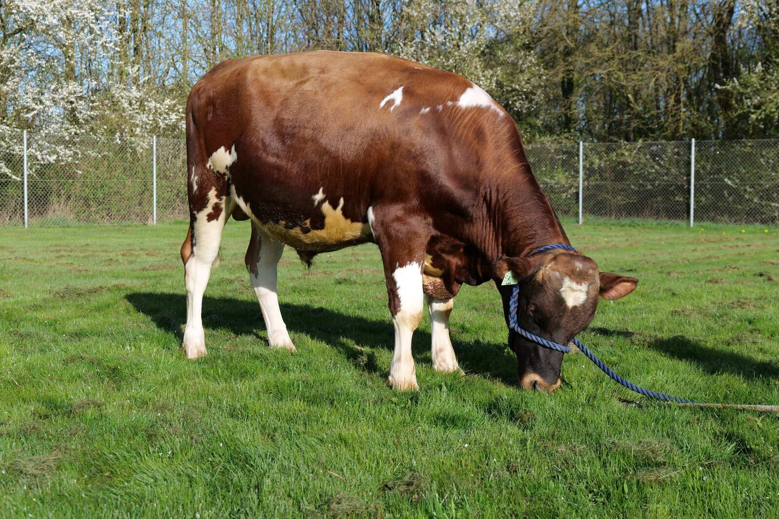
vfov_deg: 25.5
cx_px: 390
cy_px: 260
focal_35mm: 53
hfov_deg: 37.5
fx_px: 1147
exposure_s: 1/200
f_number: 7.1
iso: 100
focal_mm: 53
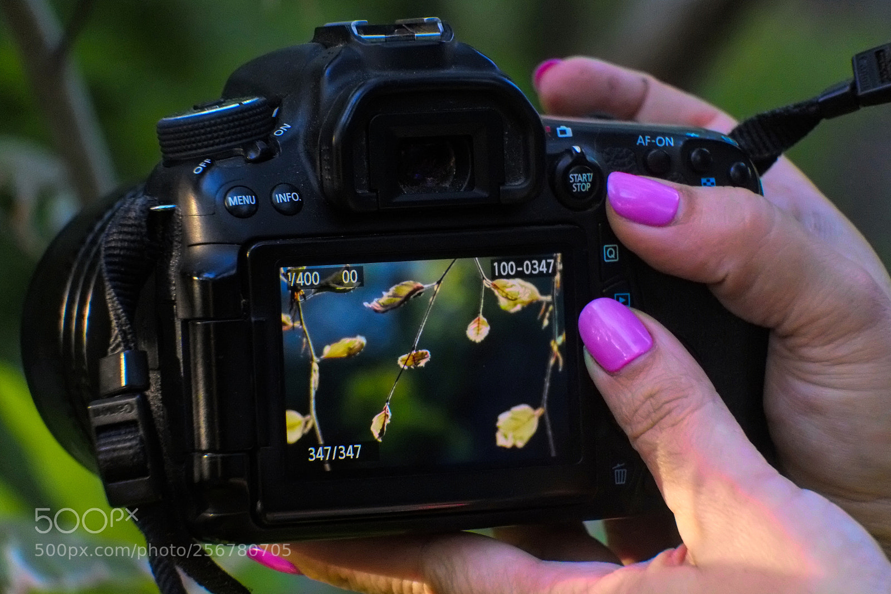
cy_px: 297
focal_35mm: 243
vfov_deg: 5.7
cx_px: 446
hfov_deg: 8.5
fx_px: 6013
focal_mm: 161.8
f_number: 6.4
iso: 6400
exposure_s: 1/250
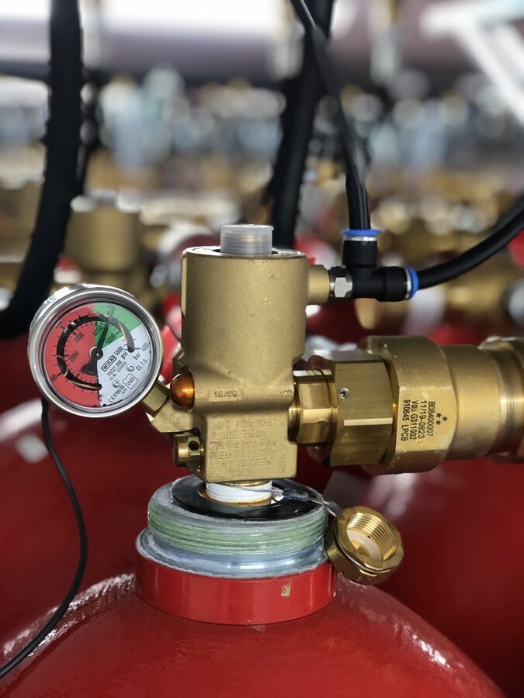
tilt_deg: -9.8
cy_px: 349
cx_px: 262
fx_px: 1150
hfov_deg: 25.7
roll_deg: -1.2
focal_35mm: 57
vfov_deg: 33.8
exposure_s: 1/30
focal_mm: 6.6
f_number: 2.8
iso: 125
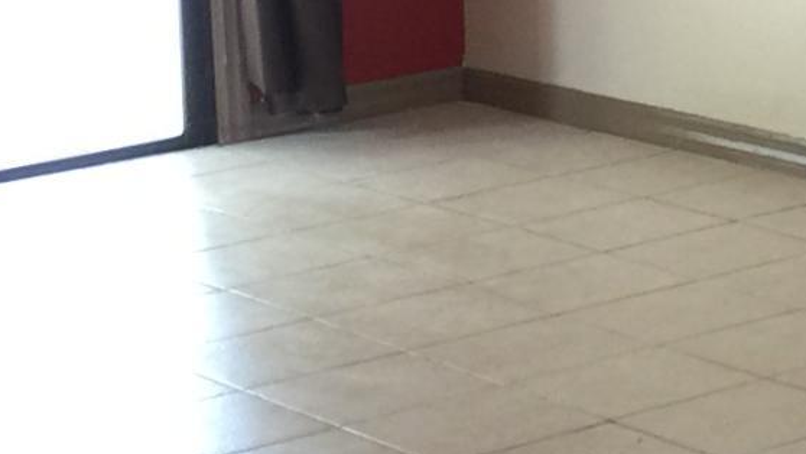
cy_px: -343
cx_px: 1134
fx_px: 3634
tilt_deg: -5.0
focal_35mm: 170
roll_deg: +0.9
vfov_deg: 7.0
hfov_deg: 12.2
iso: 50
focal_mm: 4.15
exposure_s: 1/15
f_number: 2.2
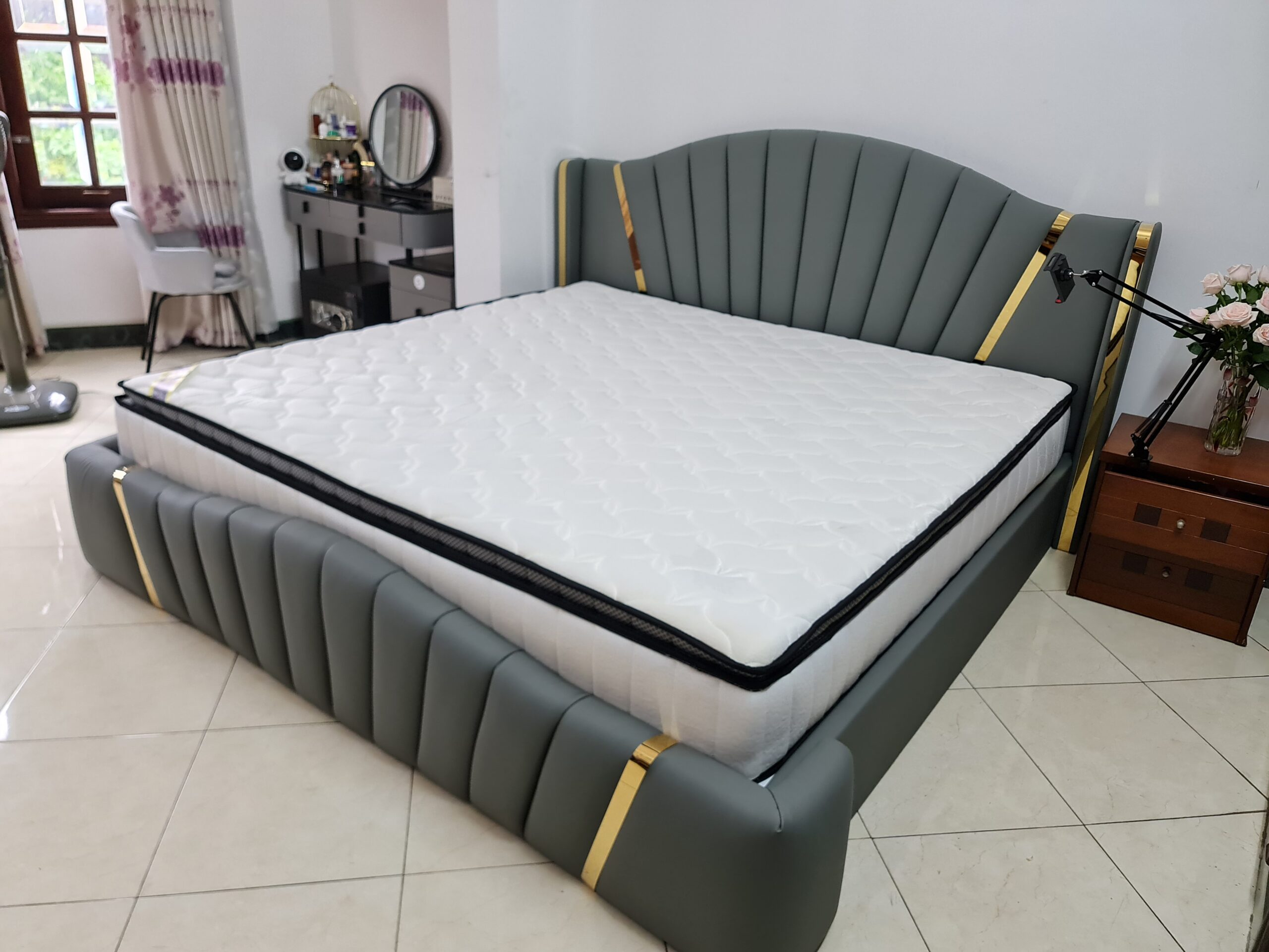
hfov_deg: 69.4
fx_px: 916
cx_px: 634
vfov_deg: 54.9
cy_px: 476
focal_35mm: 25
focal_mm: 7
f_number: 1.8
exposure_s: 1/100
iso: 320
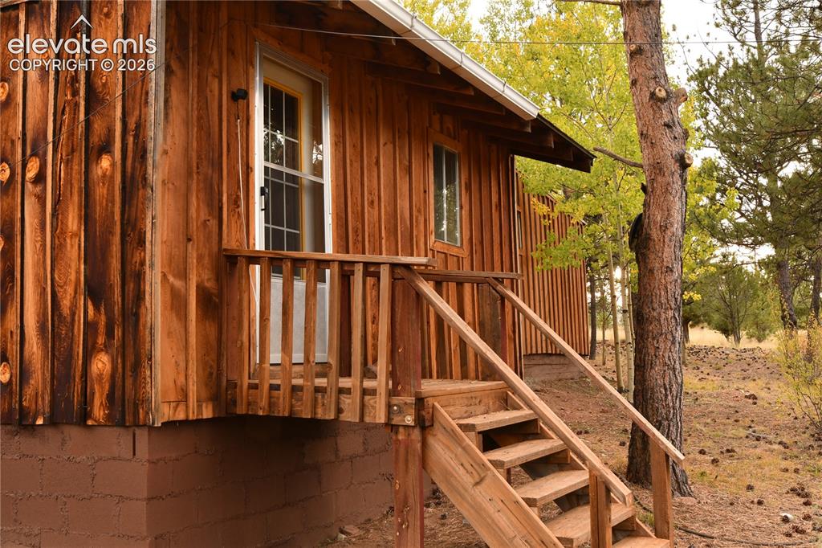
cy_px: 274
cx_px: 411
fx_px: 822
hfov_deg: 53.1
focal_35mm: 36
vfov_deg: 36.8
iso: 280
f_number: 9
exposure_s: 1/40
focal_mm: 24
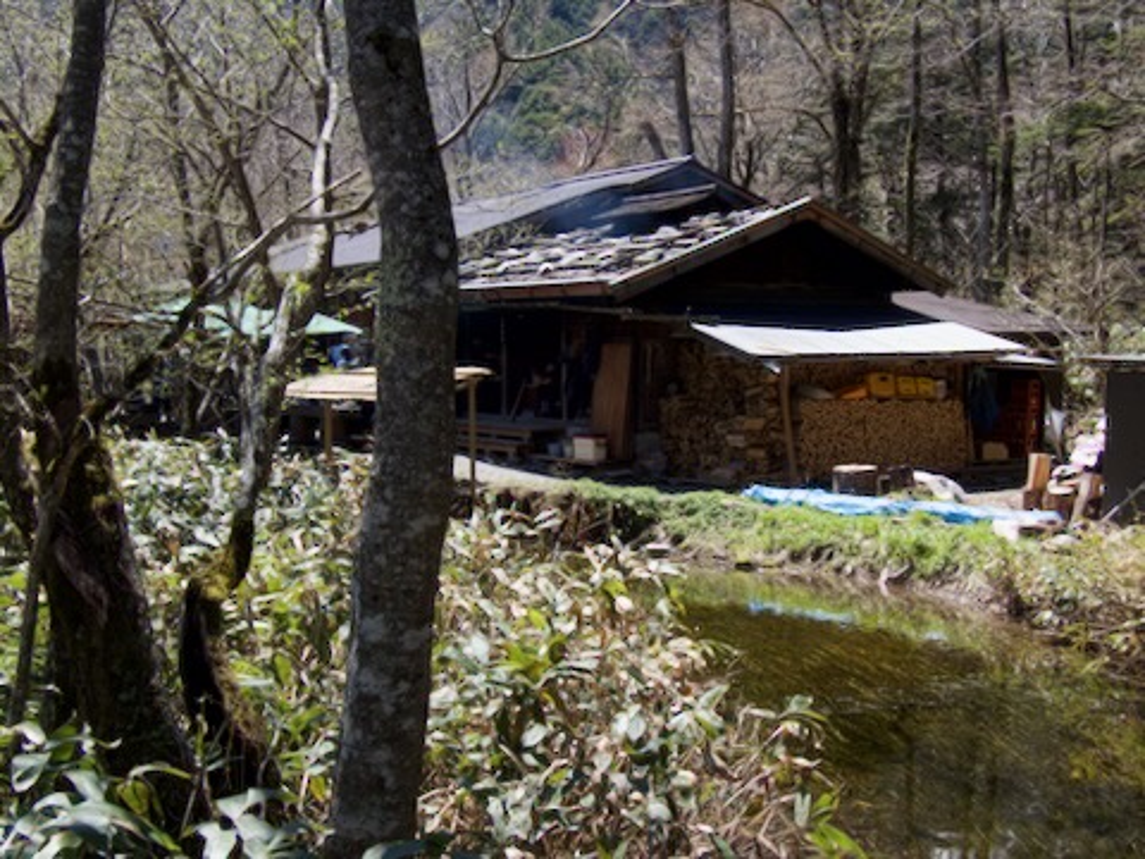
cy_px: 430
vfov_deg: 35.1
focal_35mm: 41
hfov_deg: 45.8
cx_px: 572
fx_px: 1356
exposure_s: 1/320
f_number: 4
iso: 100
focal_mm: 7.31
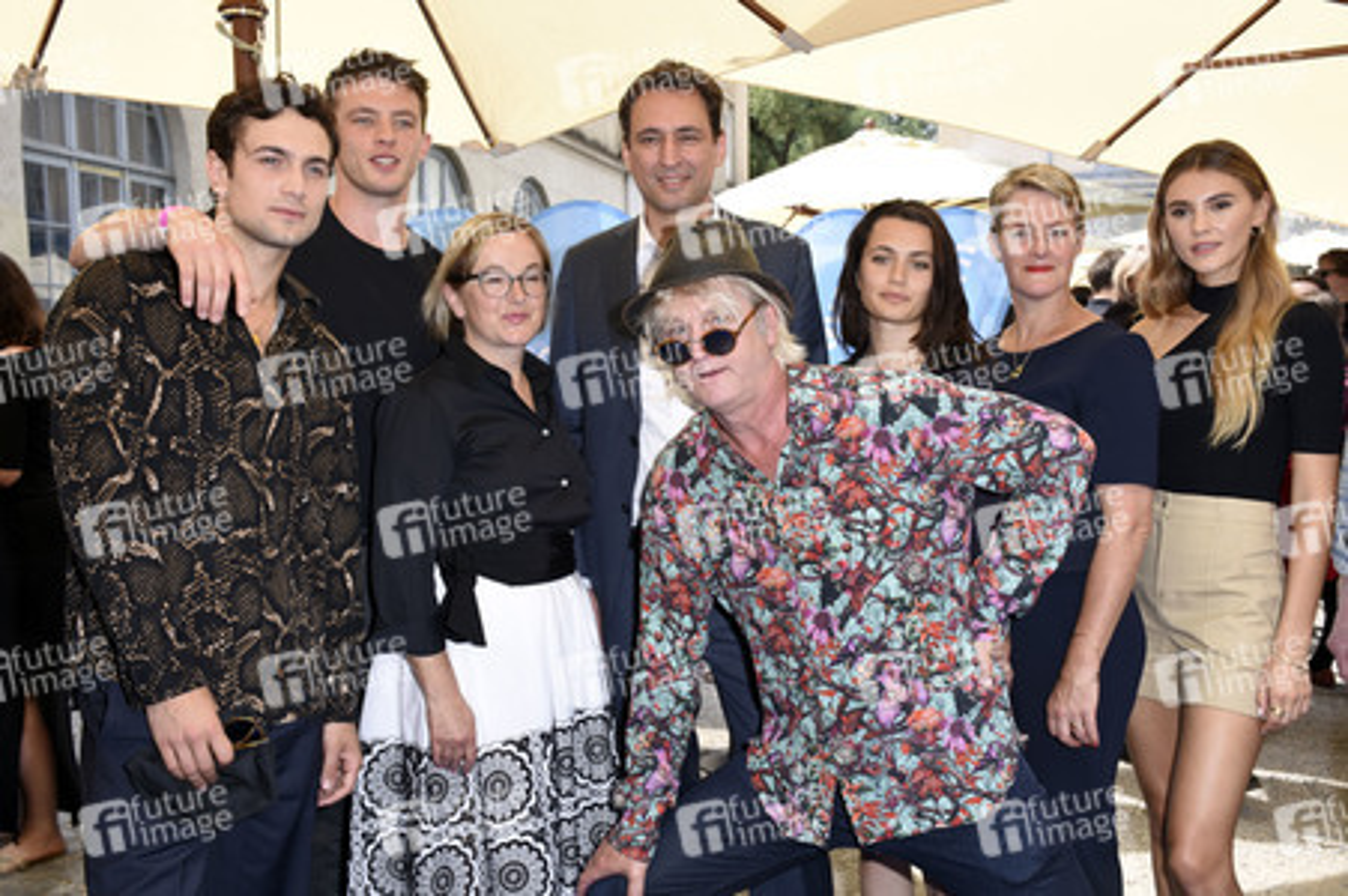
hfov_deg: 53.2
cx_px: 674
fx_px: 1347
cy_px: 448
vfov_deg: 36.8
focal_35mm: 36
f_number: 6.3
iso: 200
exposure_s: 1/160
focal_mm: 24
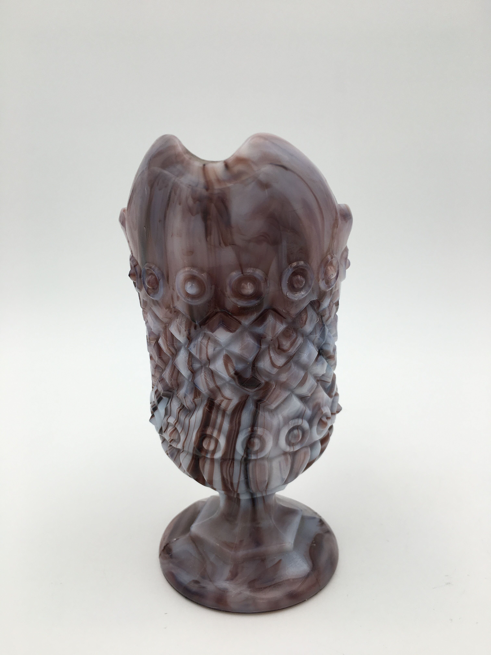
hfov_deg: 48.2
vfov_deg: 61.7
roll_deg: +0.3
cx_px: 246
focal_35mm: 29
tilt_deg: -13.2
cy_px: 328
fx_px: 548
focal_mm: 4.15
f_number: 2.2
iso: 25
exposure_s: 1/170
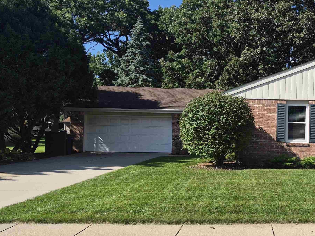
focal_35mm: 39
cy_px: 140
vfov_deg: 36.7
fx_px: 355
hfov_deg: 44.7
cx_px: 265
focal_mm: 5.4
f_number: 1.8
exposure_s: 1/4624
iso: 80
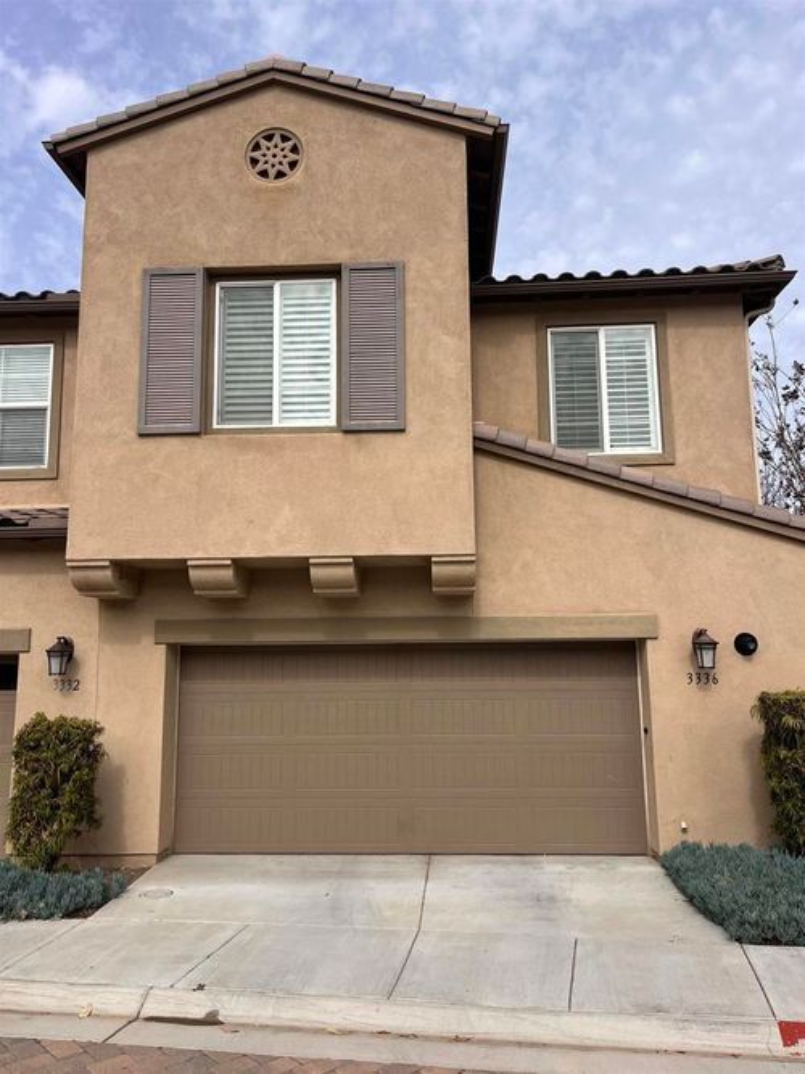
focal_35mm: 26
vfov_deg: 67.3
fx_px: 806
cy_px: 537
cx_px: 402
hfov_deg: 53.0
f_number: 1.6
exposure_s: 1/4484
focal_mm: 5.1
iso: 50
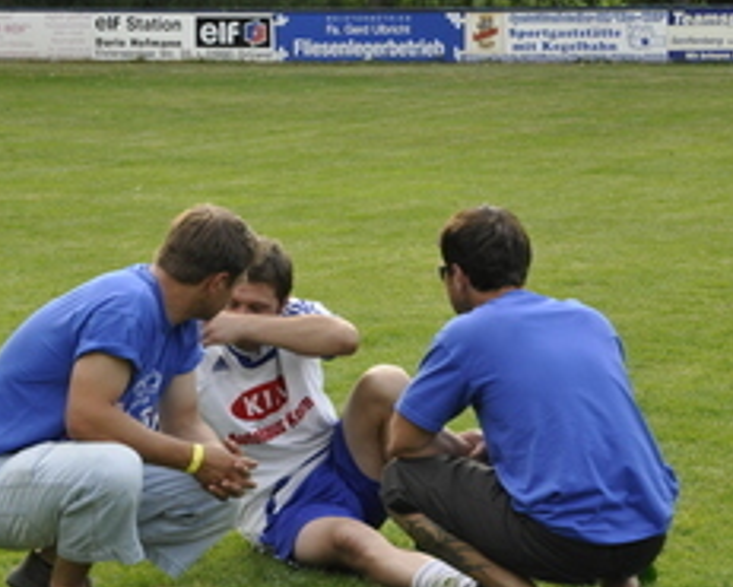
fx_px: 3169
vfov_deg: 10.6
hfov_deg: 13.2
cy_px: 374
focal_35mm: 146
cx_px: 298
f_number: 5
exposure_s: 1/640
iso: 800
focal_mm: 48
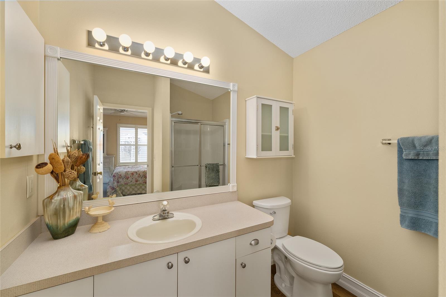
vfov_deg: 77.3
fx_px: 186
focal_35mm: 15
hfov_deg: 100.4
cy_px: 148
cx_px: 223
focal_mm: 15
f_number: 8
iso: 400
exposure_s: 1/15
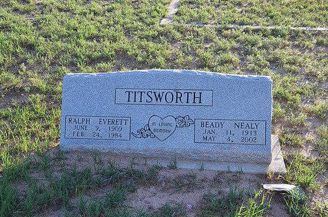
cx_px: 164
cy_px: 108
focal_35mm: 48
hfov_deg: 41.2
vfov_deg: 27.9
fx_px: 436
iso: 200
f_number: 7.1
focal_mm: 32
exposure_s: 1/200
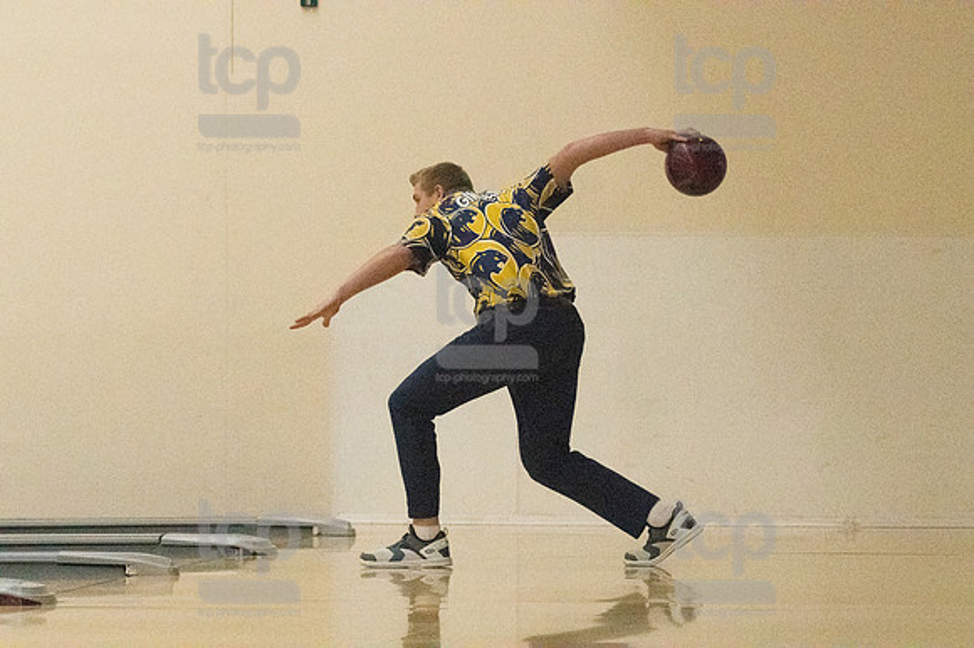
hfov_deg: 12.5
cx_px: 487
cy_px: 324
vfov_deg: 8.3
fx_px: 4461
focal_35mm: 165
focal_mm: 110
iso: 10000
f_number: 4.5
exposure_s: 1/1250
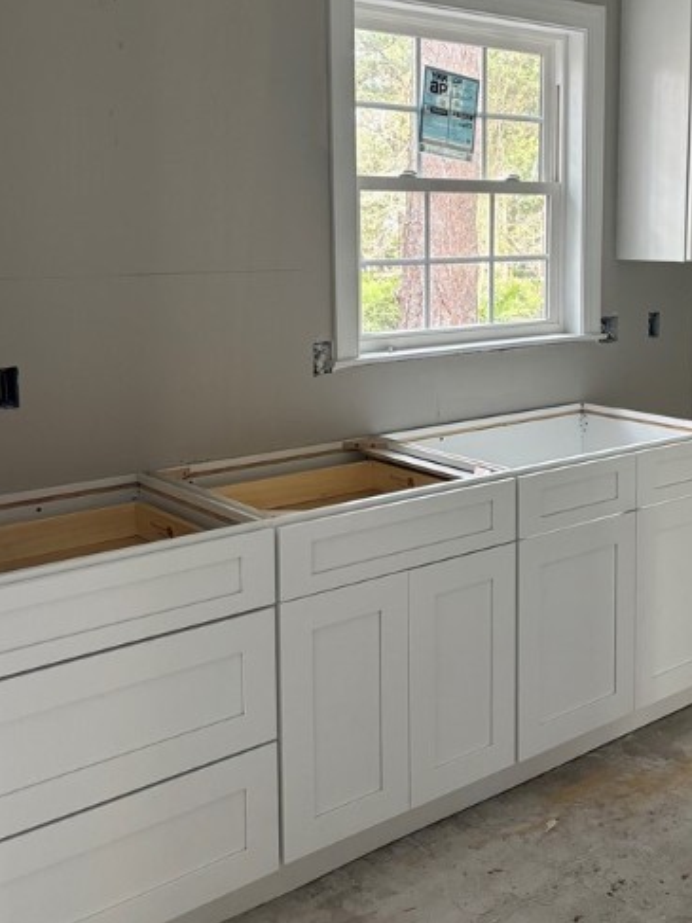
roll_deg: -0.5
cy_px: 332
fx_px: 1093
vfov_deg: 45.3
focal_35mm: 41
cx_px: 483
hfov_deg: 34.7
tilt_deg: -6.4
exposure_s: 1/74
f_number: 1.6
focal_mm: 5.96
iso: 125
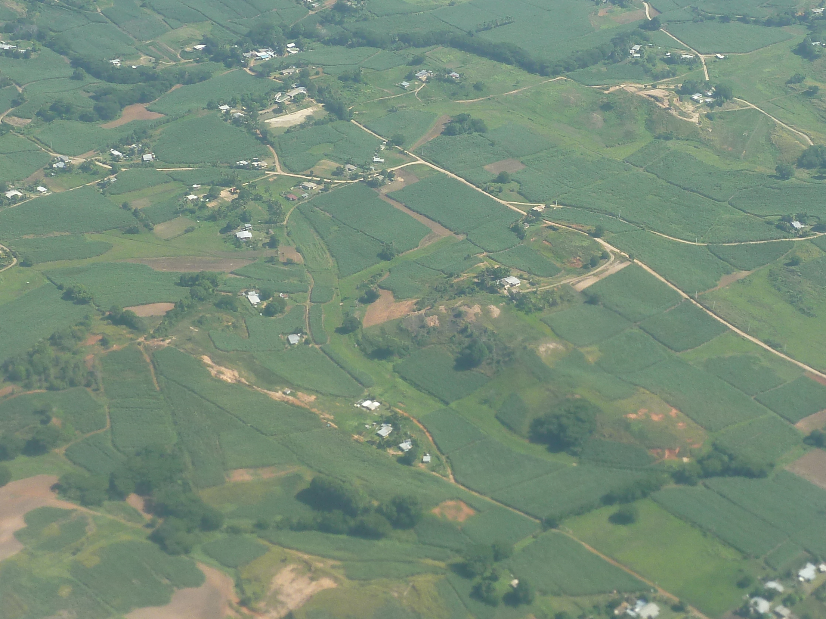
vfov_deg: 19.4
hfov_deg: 25.6
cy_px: 255
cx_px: 533
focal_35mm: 76
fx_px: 1813
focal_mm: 6.9
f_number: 4
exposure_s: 1/250
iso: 80
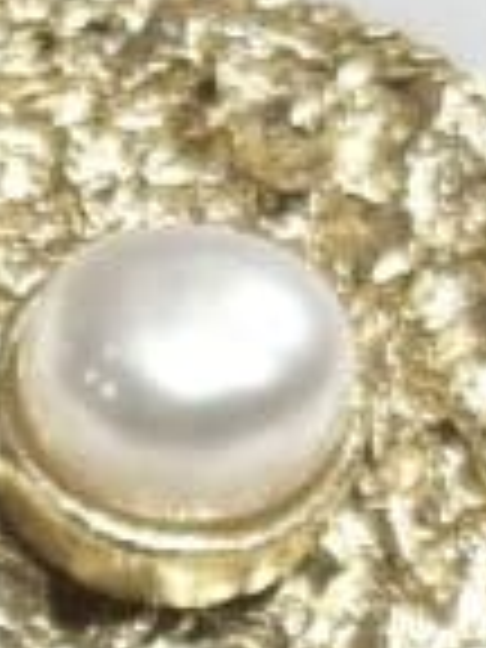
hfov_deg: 4.0
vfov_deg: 5.2
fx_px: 6926
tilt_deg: -53.0
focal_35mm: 370
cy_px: 1566
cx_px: -526
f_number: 1.6
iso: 32
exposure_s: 1/366
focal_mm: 5.96
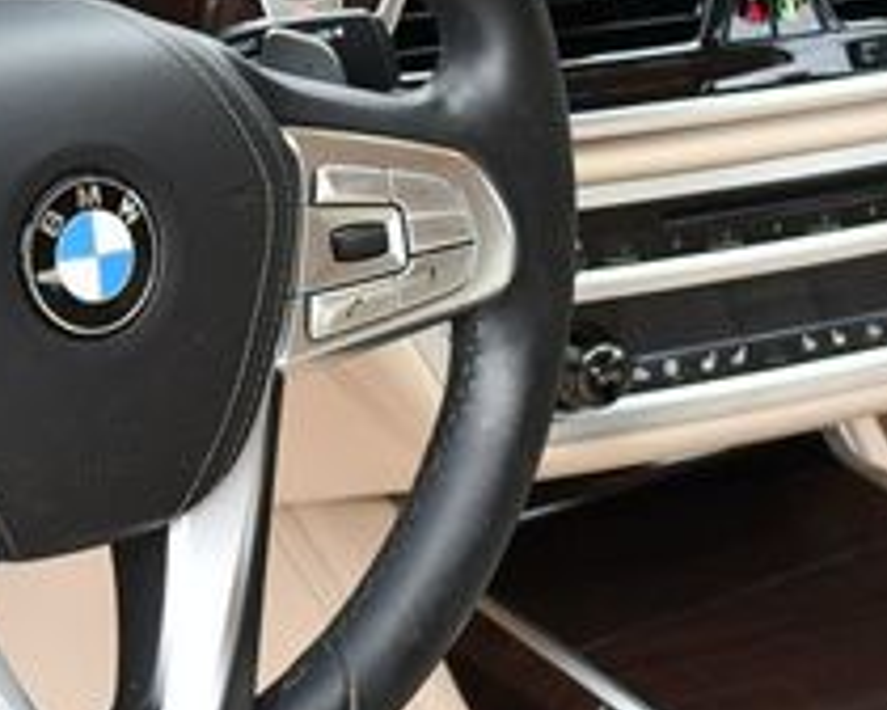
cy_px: 275
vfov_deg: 12.2
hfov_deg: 15.2
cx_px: 211
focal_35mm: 126
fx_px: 3308
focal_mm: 22
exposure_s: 1/250
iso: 560
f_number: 4
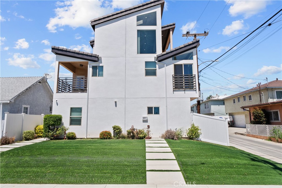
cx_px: 141
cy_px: 94
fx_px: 172
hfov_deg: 78.6
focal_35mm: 22
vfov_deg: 57.2
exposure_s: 1/400
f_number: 9
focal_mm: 22
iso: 250
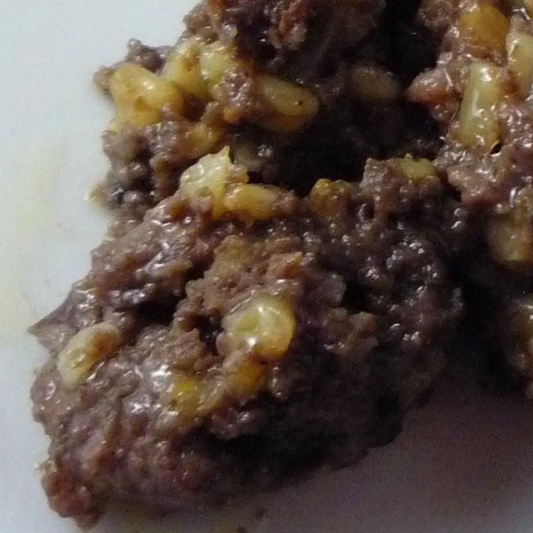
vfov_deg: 15.0
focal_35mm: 113
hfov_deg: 14.4
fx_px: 1968
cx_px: 789
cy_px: -68
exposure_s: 1/160
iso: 400
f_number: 3.3
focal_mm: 5.2
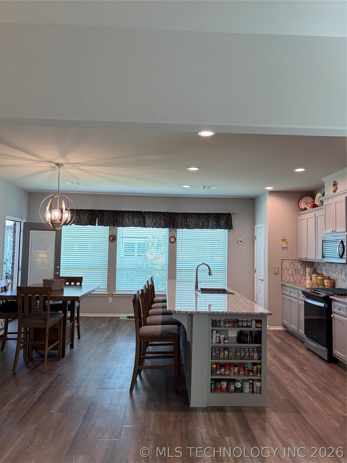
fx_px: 348
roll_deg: -1.5
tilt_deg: +2.9
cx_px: 174
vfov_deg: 67.3
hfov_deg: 53.1
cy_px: 232
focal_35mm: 26
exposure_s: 1/120
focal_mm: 5.96
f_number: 1.6
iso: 200
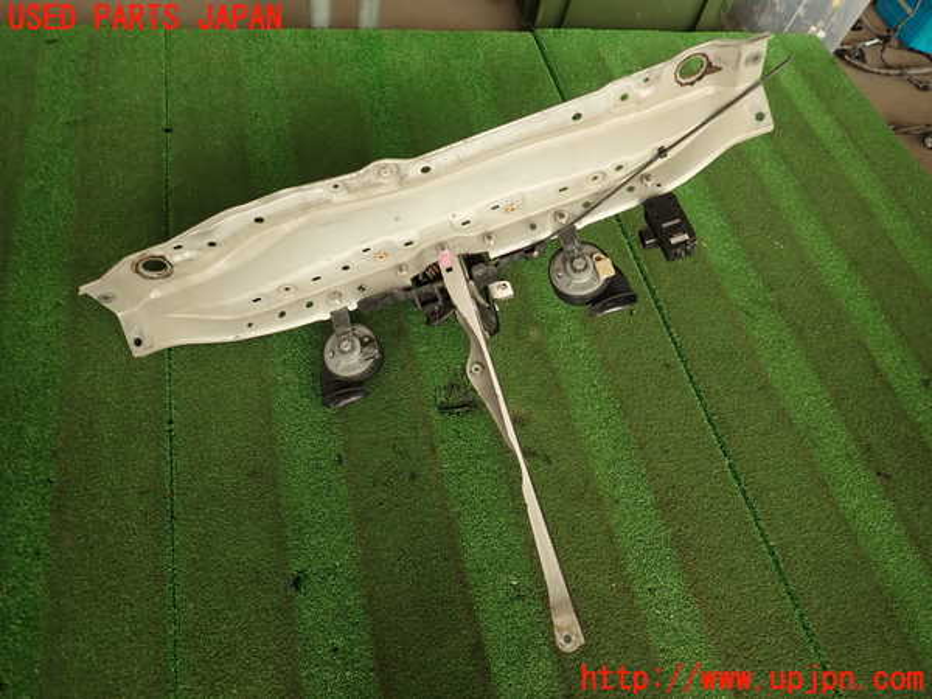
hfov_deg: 69.4
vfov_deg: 54.9
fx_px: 673
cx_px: 466
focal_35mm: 25
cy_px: 350
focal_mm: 4.5
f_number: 2
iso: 100
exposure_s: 1/80
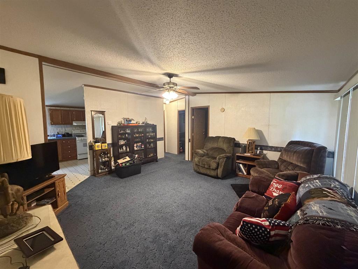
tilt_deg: -5.7
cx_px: 179
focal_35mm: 14
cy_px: 134
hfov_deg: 102.1
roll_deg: +0.9
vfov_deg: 85.7
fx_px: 145
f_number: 2.2
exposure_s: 1/60
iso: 800
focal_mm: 2.22
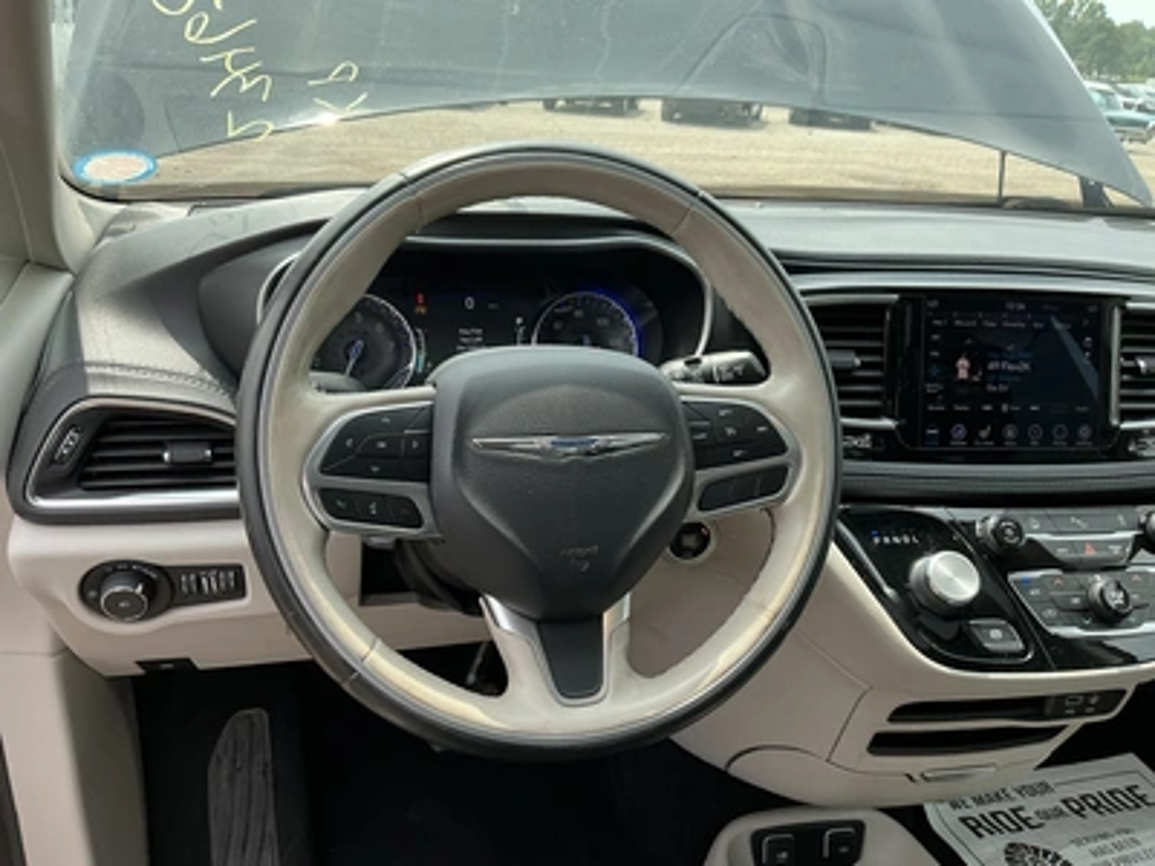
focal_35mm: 28
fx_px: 934
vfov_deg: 49.7
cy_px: 433
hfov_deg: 63.4
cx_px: 578
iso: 25
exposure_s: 1/320
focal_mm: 3
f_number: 1.8
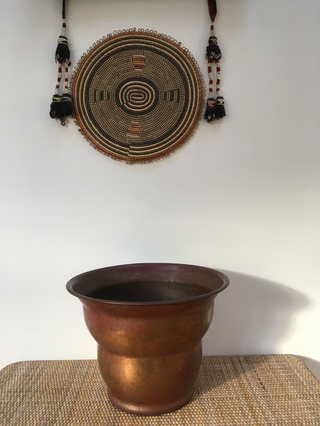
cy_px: 213
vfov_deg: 61.7
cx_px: 160
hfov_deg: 48.2
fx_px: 357
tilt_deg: -2.6
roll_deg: +2.3
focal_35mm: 29
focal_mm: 4.15
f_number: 2.2
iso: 50
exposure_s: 1/33
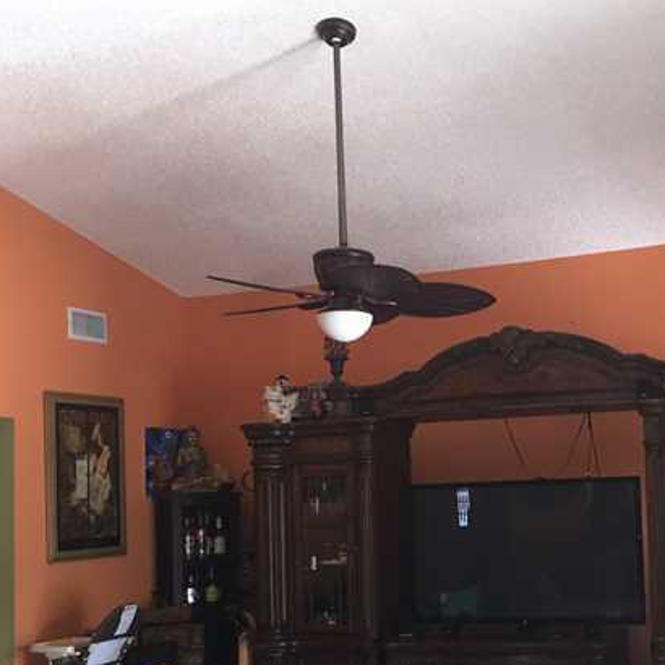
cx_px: 477
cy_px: 457
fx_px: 1087
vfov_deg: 33.6
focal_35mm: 50
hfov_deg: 33.5
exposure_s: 1/20
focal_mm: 4.15
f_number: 2.2
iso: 160
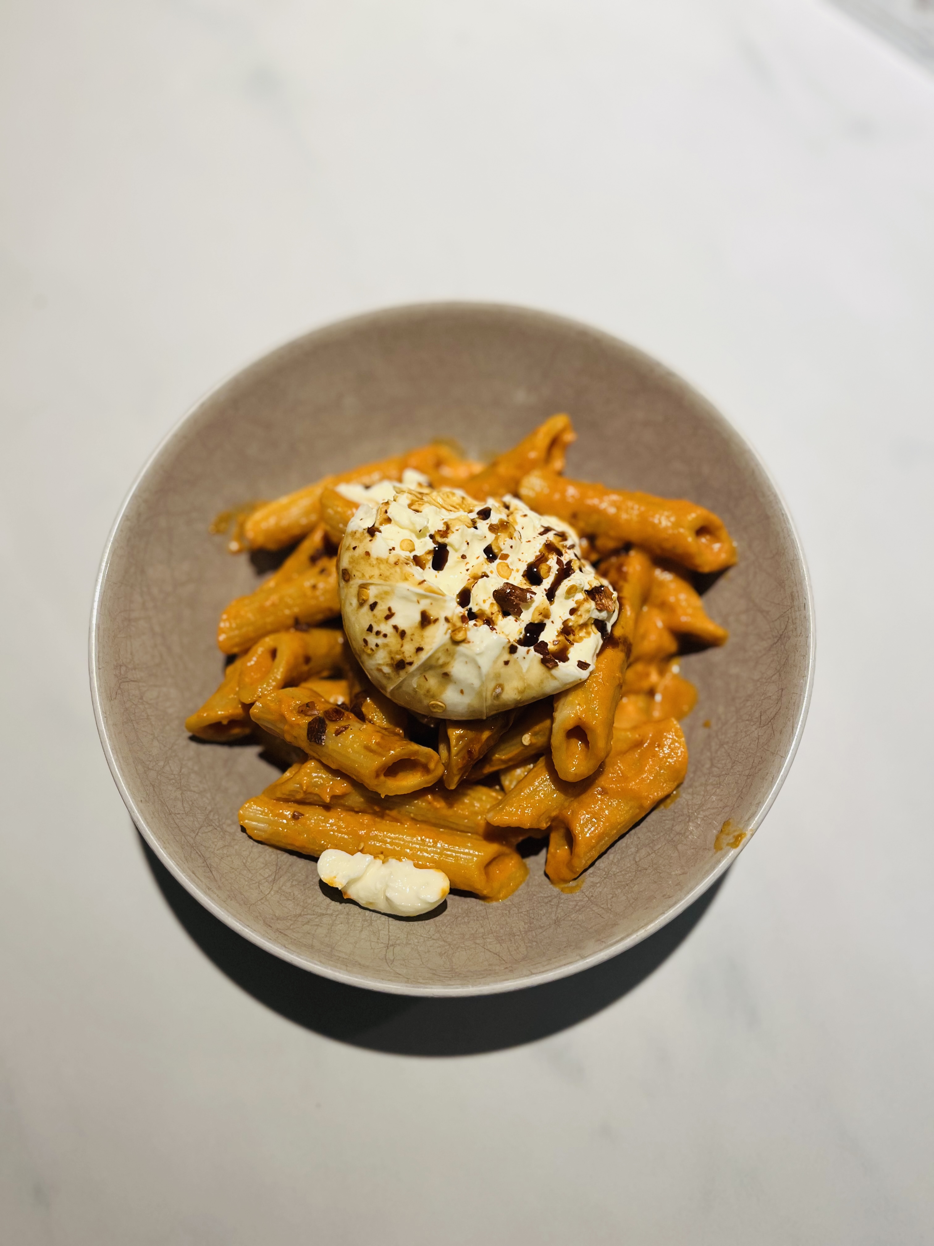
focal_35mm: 26
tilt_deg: -73.2
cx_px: 467
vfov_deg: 67.3
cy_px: 623
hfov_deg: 53.1
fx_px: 935
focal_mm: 5.1
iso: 100
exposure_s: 1/100
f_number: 1.6
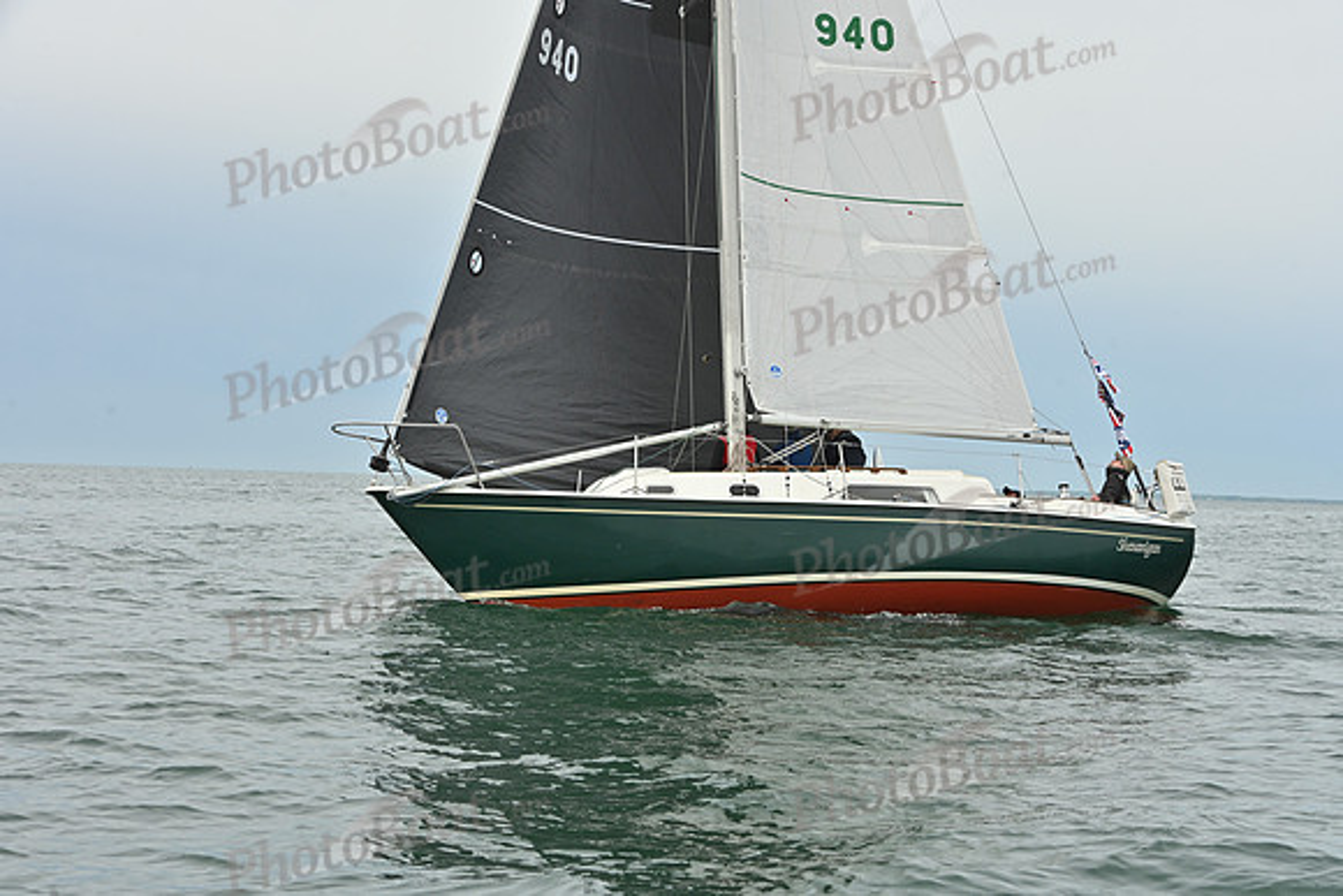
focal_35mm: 70
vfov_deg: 19.5
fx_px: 2612
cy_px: 448
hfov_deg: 28.8
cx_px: 672
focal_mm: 70
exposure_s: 1/800
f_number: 9
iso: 320
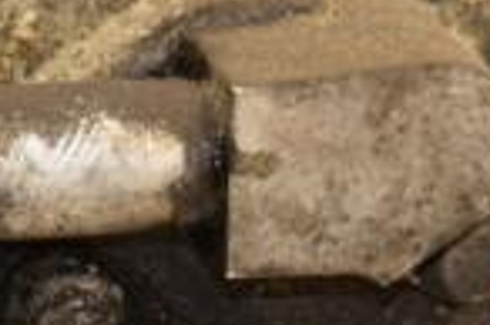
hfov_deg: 3.6
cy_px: 268
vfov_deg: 2.4
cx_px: 148
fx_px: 7709
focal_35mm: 567
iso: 800
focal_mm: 92
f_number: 5.6
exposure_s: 1/100
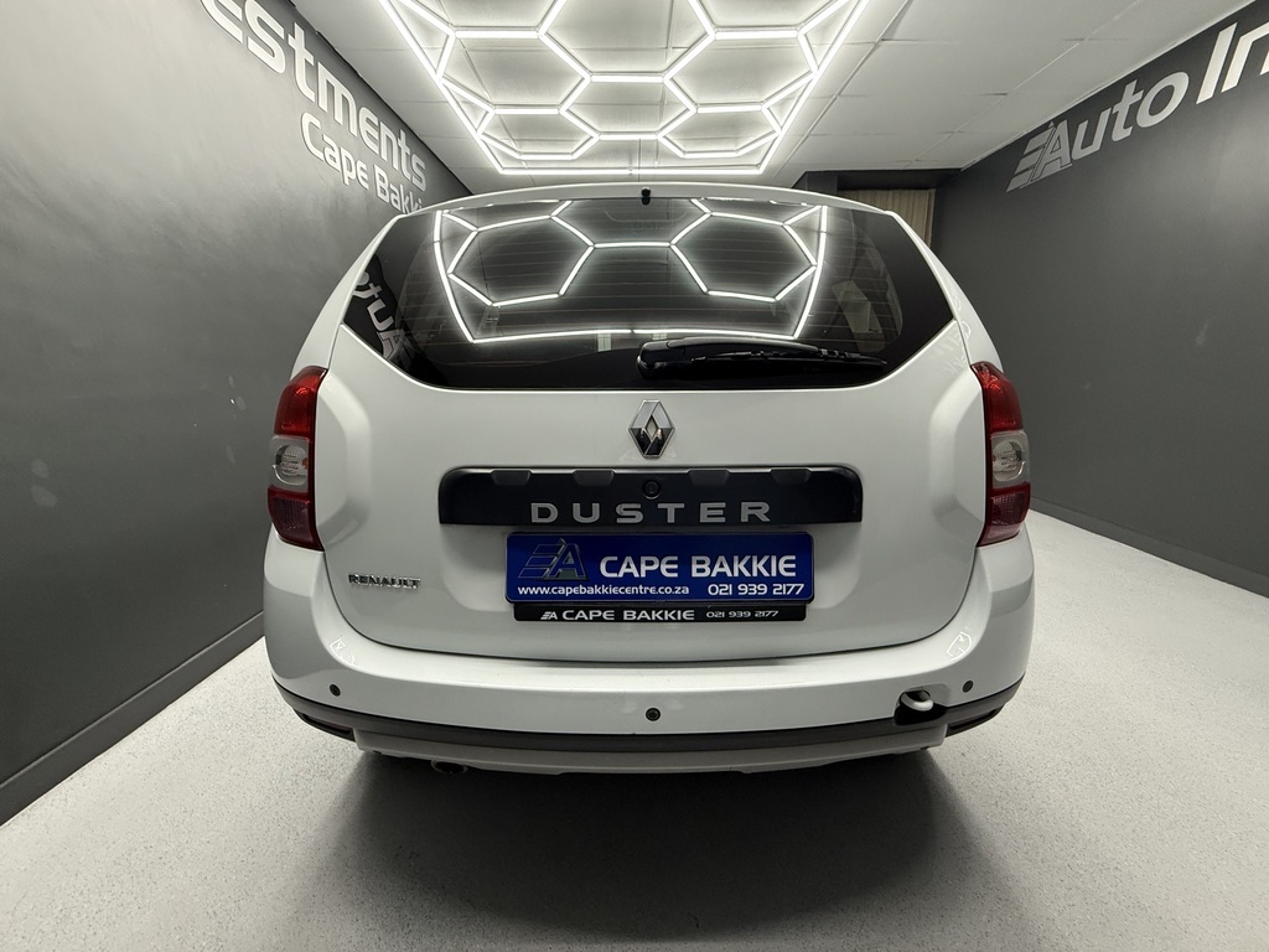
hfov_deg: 102.1
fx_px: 513
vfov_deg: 85.7
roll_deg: +1.4
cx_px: 634
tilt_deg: -11.9
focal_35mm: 14
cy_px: 476
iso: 320
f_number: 2.2
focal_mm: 2.22
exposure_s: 1/100
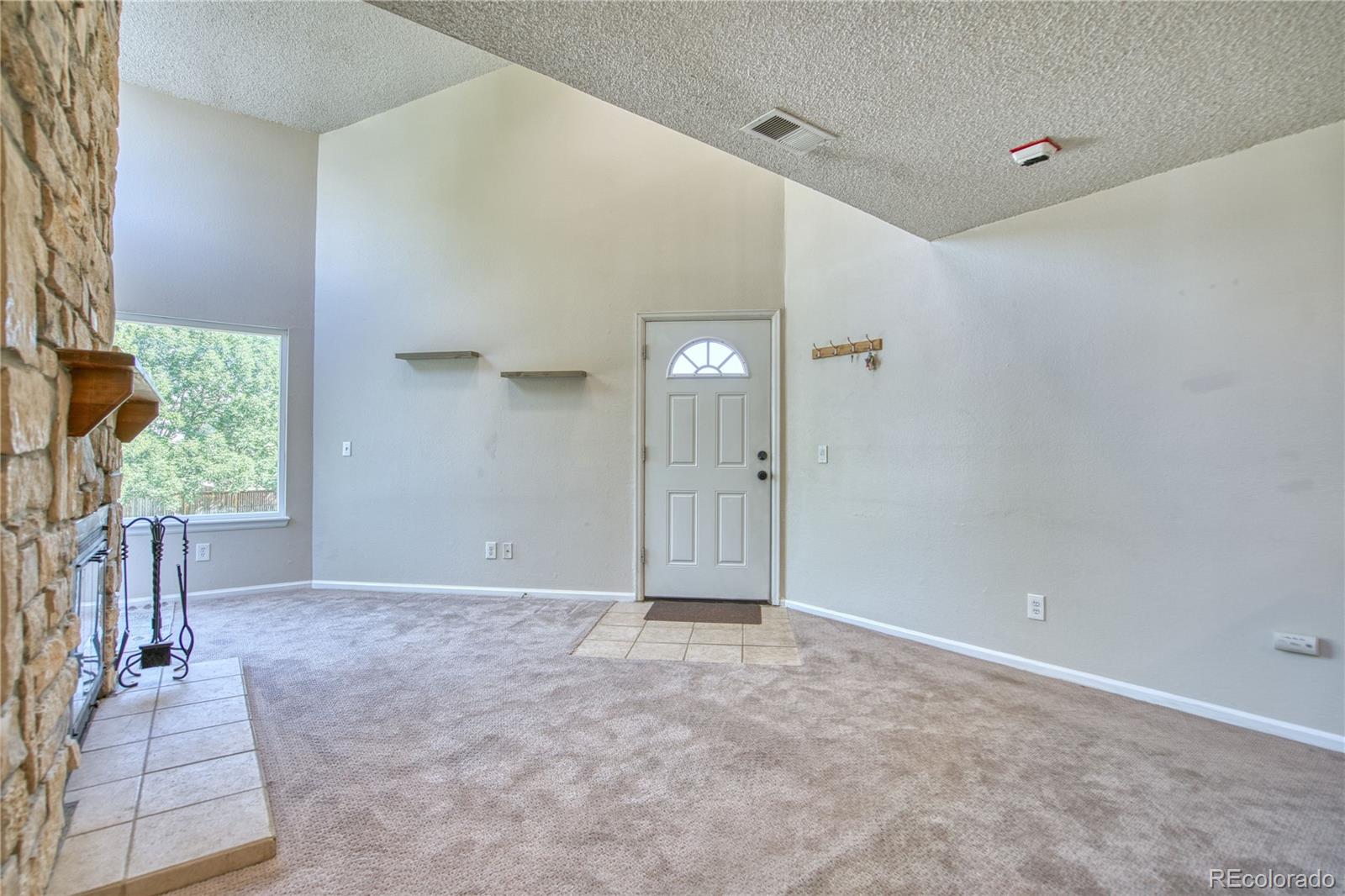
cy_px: 448
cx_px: 672
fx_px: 598
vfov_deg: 73.7
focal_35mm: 16
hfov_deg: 96.7
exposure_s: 1/60
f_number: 4
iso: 500
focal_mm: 16
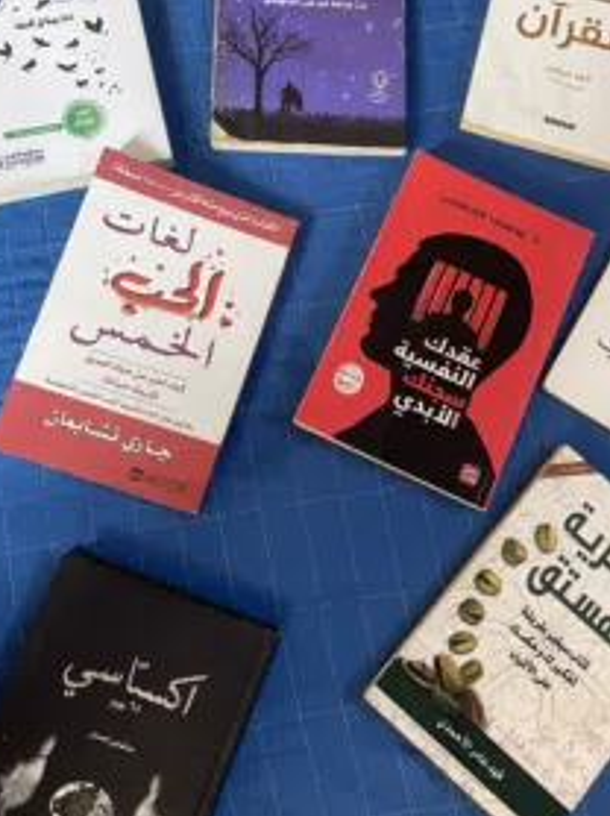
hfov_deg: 39.5
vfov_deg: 50.8
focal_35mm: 36
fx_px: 847
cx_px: 349
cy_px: 299
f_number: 1.6
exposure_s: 1/50
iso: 250
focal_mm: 5.1
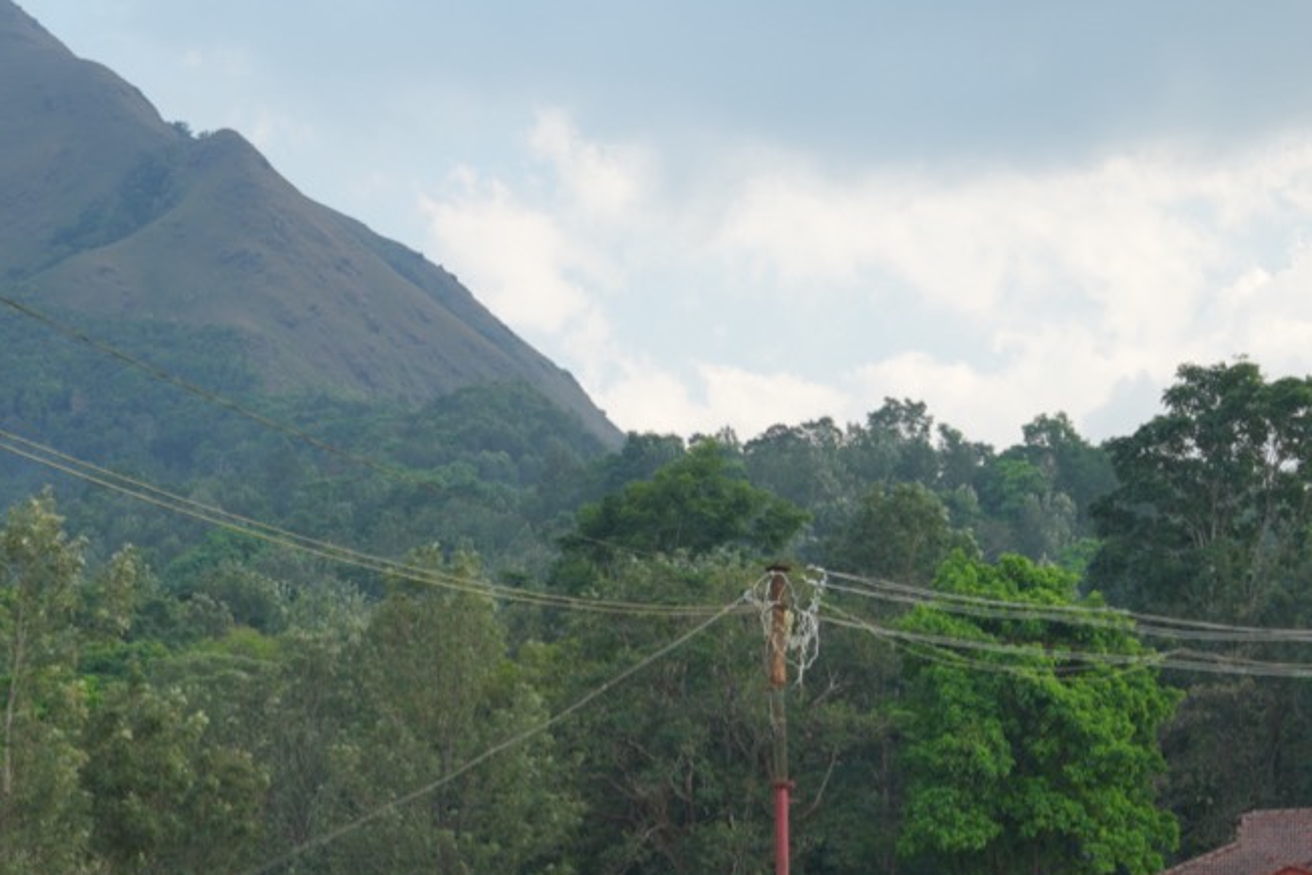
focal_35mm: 99
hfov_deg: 20.6
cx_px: 742
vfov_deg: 13.7
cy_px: 777
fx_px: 3608
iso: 100
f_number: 10
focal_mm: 46
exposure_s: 1/15
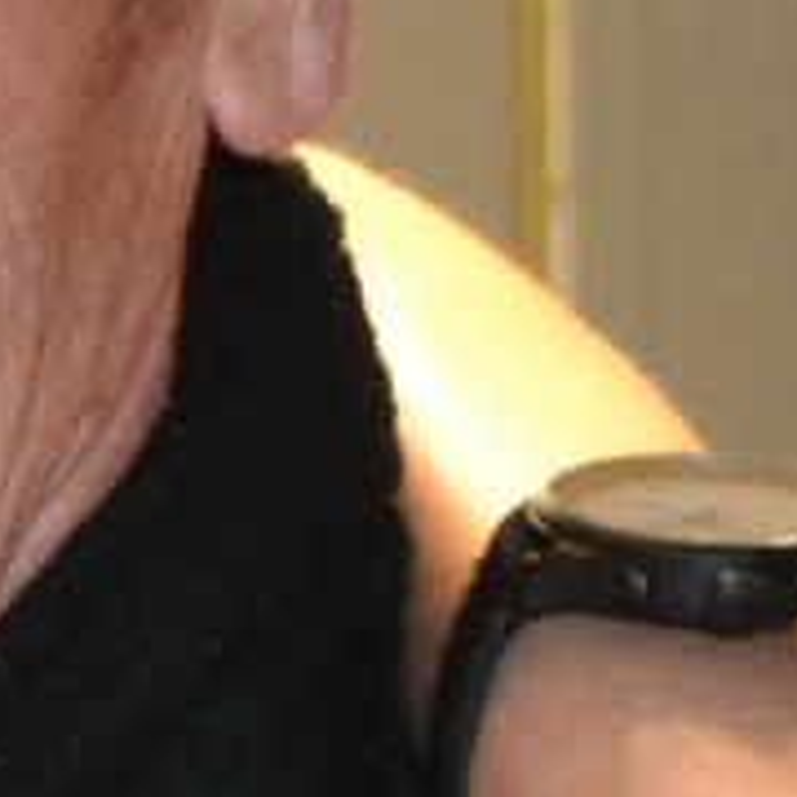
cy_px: 1207
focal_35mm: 319
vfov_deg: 5.4
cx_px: -1231
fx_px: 8310
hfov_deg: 5.3
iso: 2500
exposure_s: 1/60
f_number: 3.8
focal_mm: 22
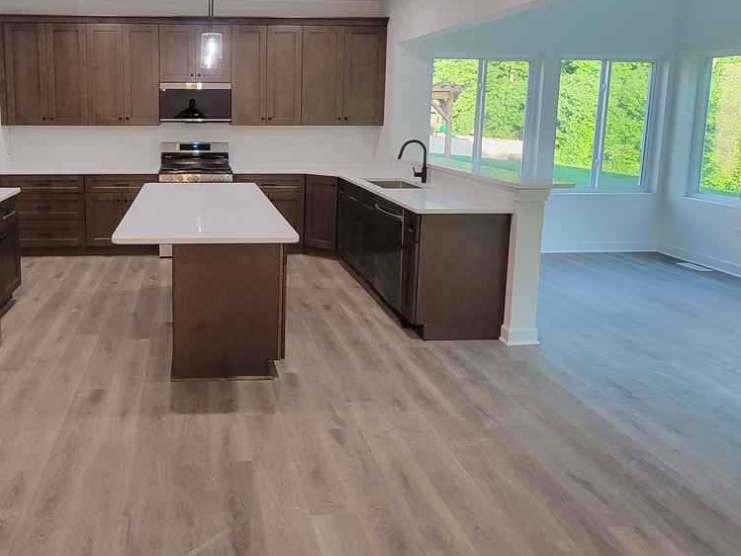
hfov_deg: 66.6
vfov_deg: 53.7
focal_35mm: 25
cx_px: 221
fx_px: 535
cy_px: 181
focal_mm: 2.2
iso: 250
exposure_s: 1/60
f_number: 2.2
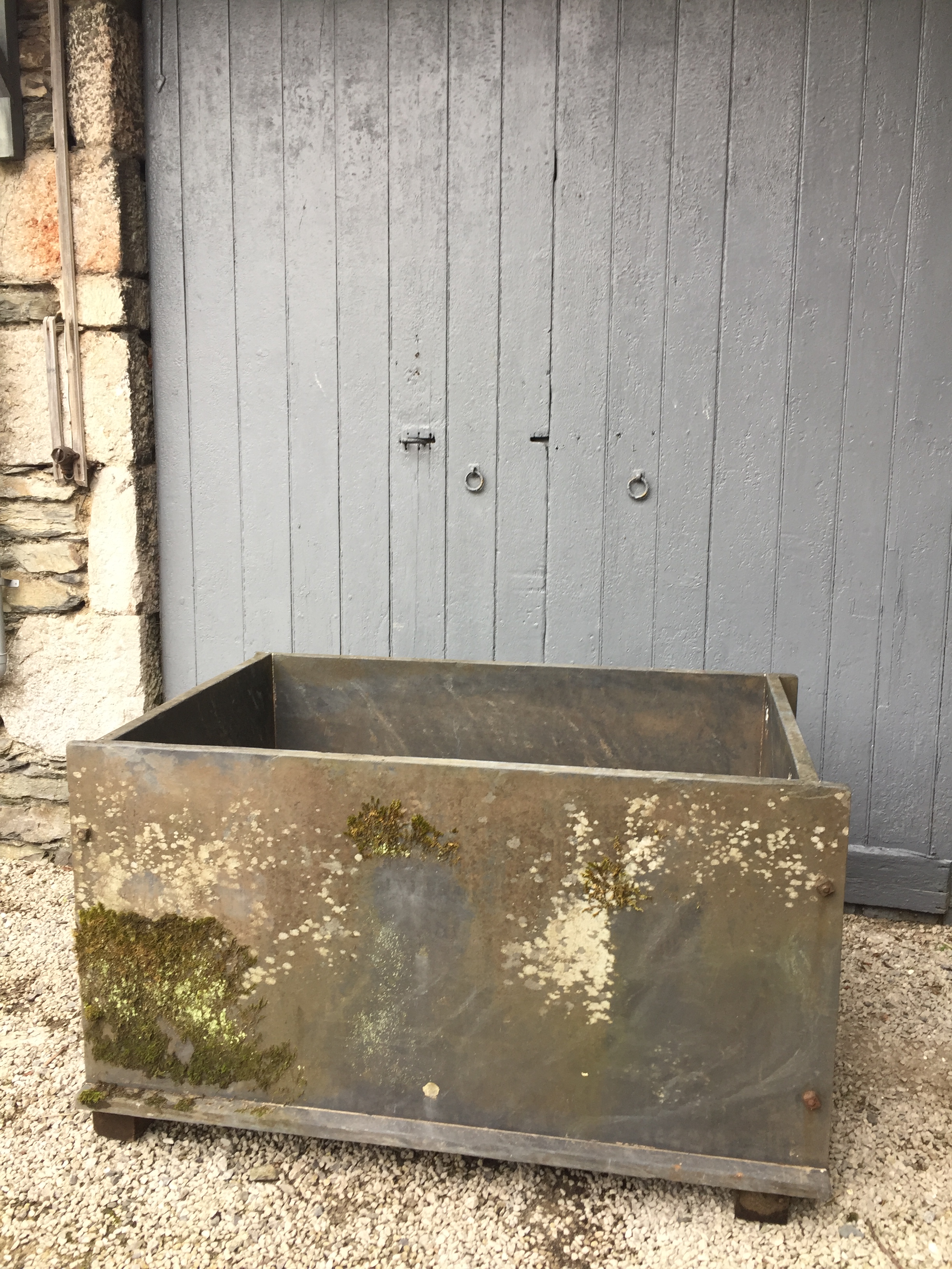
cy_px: 634
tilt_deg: -7.4
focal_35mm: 29
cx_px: 476
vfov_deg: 61.7
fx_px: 1063
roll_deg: +0.7
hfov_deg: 48.2
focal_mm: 4.15
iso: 32
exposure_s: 1/50
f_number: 2.2
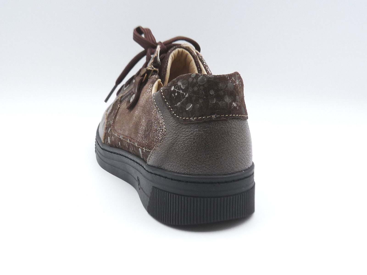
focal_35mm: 48
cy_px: 138
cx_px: 184
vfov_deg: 30.3
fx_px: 509
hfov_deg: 39.7
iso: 100
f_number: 4
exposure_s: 1/125
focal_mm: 4.8
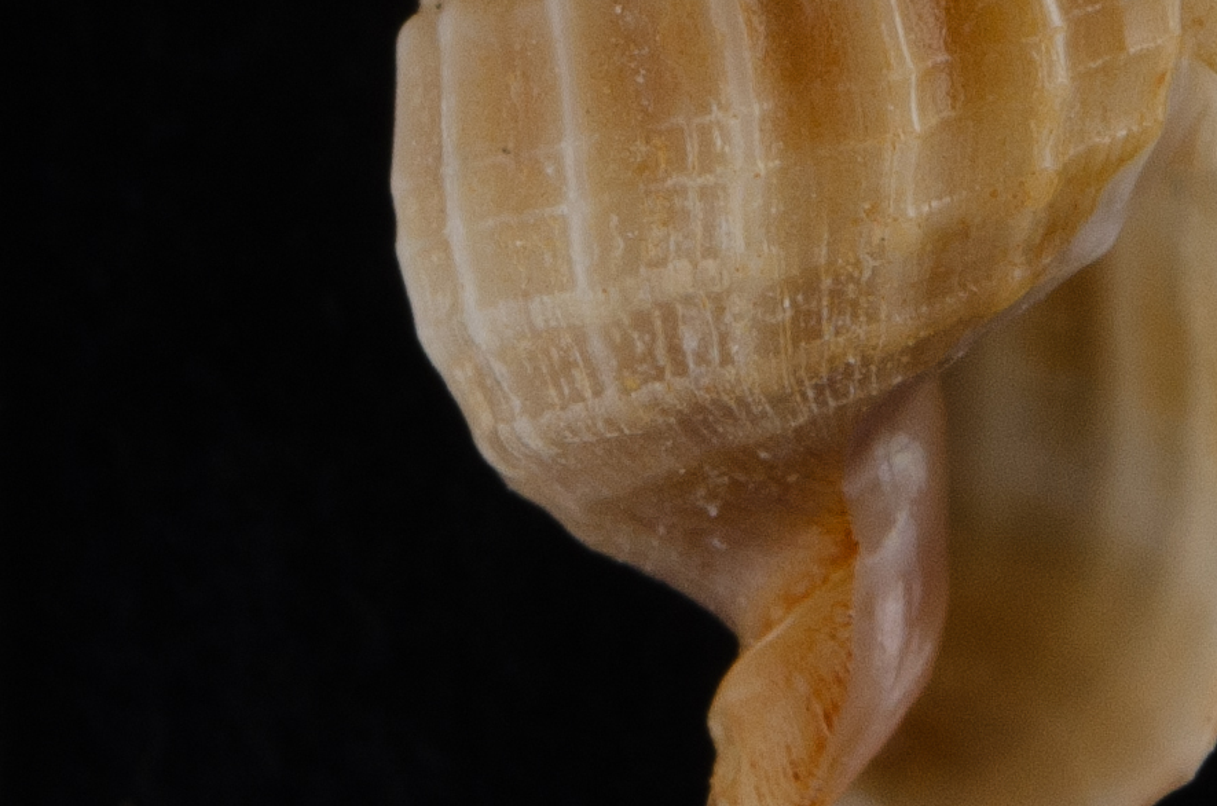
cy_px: -942
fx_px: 16900
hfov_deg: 4.1
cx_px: 692
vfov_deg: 2.7
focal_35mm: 501
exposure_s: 1/200
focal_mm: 60
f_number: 18
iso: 200
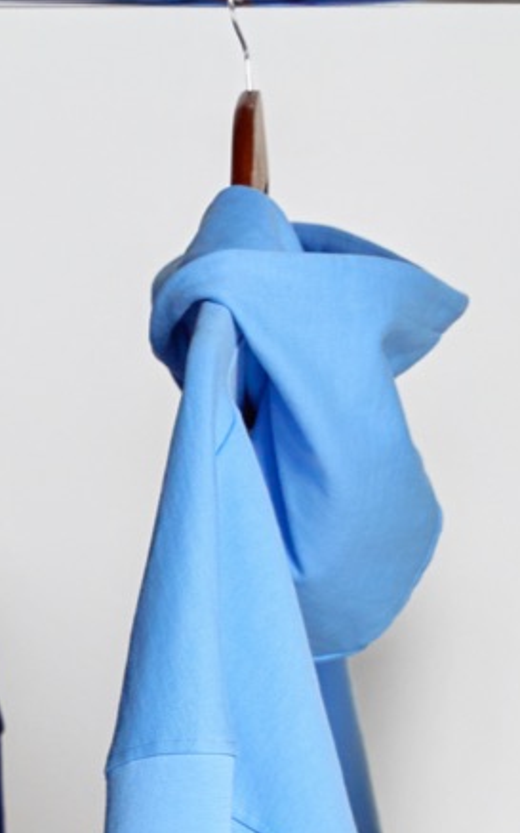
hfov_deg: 4.7
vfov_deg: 7.5
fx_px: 6350
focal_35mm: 280
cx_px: -91
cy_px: 890
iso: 500
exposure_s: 1/200
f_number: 2.8
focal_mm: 66.7
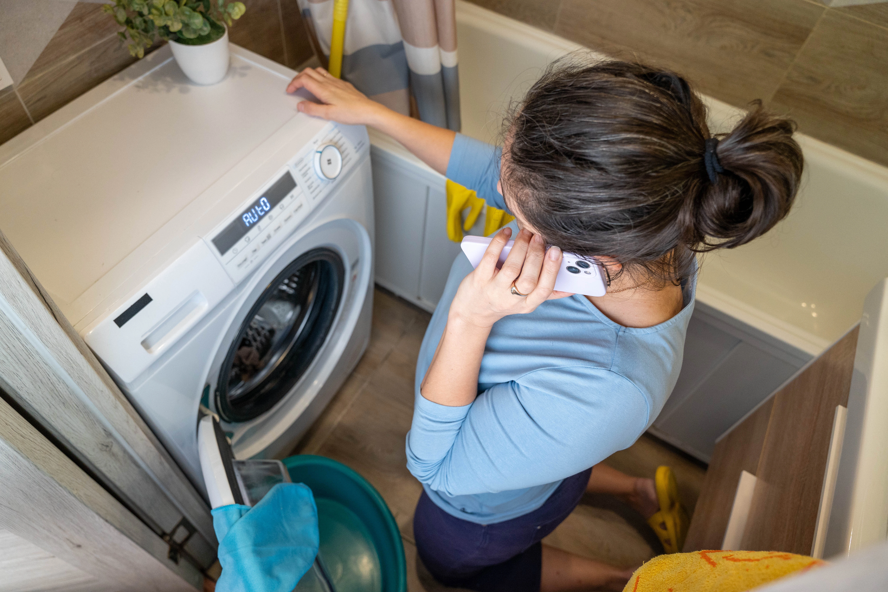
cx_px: 444
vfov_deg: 53.1
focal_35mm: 24
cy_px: 296
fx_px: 592
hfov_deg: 73.7
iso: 1600
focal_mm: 24
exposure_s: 1/160
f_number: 4
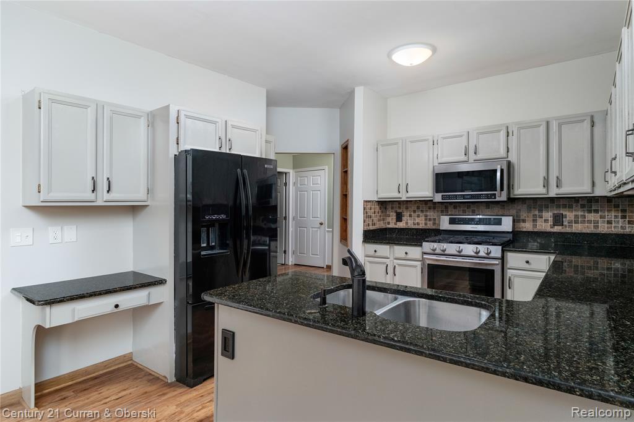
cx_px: 317
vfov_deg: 61.9
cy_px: 211
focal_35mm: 20
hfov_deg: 84.0
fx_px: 352
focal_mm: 13.1
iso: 500
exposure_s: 1/125
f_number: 7.1
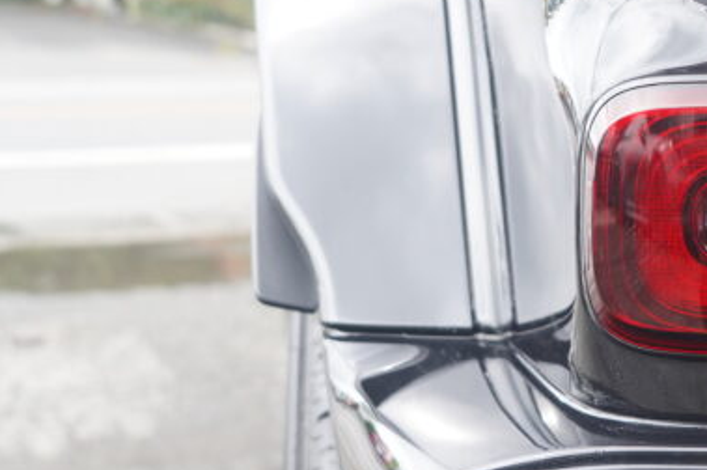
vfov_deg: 13.5
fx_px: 1962
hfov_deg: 19.9
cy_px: -5
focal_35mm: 100
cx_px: 668
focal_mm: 37
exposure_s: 1/60
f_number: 5
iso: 320
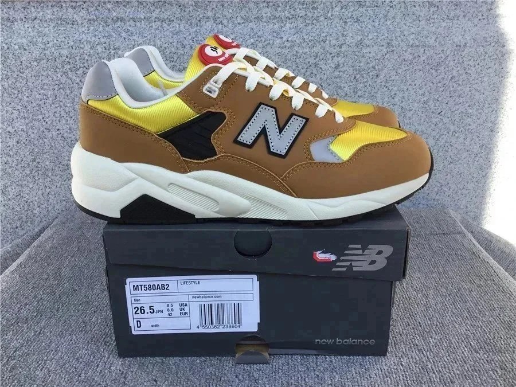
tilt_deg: -19.0
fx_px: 462
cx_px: 258
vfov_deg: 45.4
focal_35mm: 31
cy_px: 194
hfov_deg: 58.4
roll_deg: +1.0
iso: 25
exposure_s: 1/379
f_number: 2.4
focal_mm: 3.3
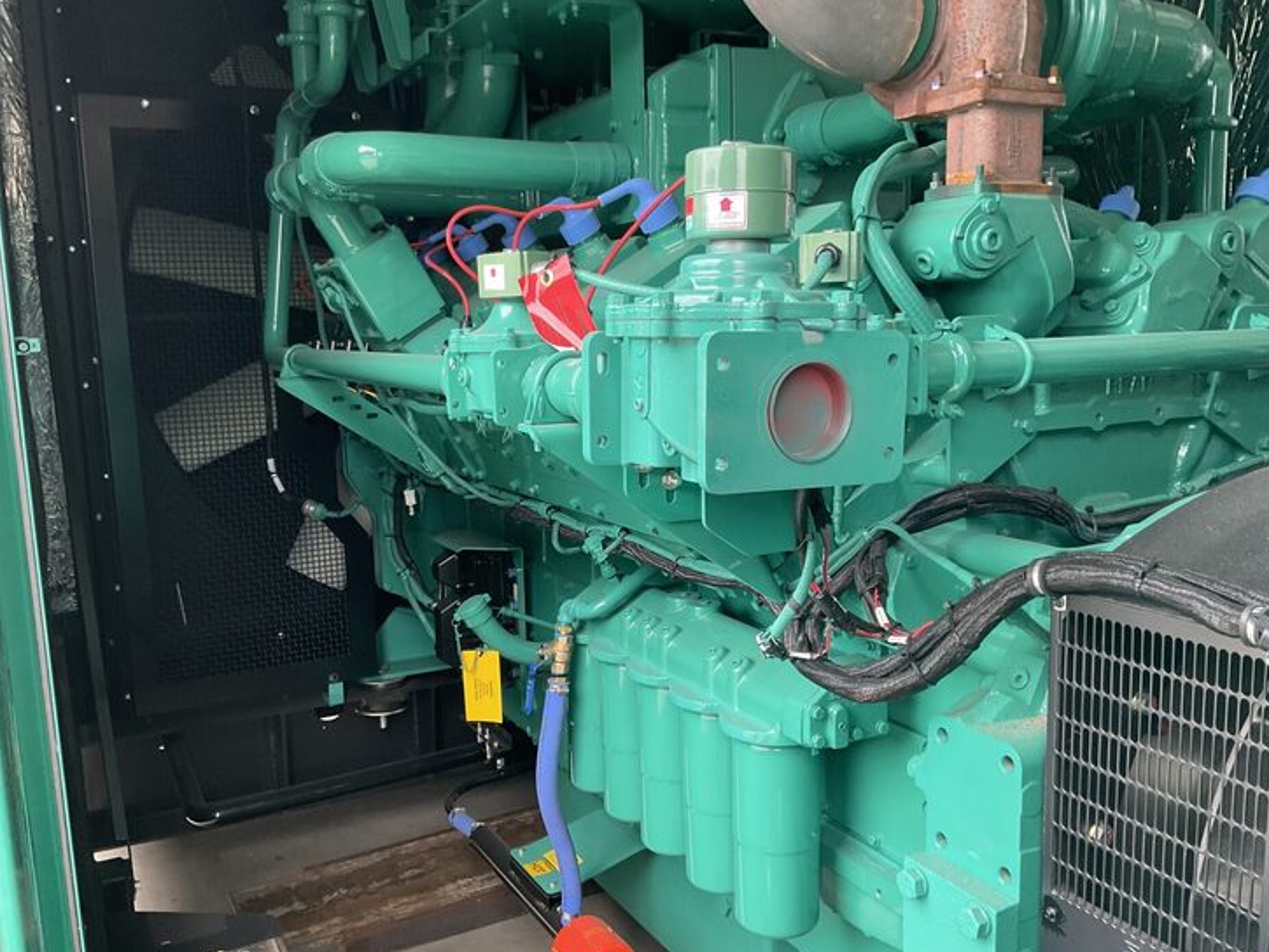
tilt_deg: -8.1
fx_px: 1173
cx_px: 602
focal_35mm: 32
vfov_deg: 44.1
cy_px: 516
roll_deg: +3.1
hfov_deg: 56.8
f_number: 1.8
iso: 50
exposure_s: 1/120
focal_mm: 3
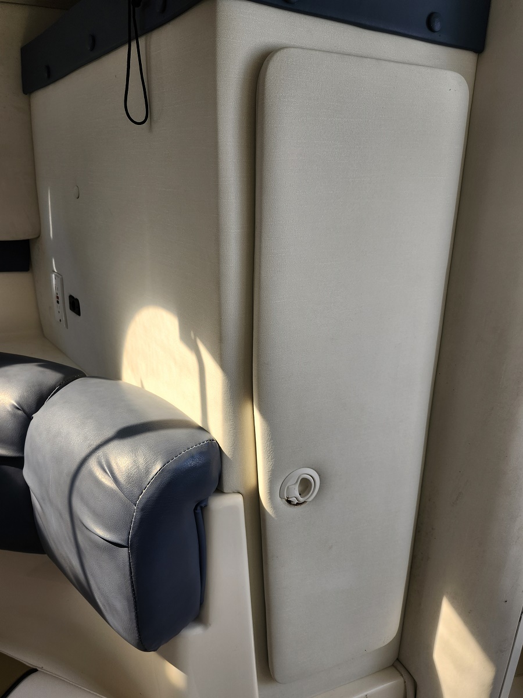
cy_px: 349
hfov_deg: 58.9
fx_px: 463
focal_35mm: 23
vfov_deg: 73.9
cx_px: 262
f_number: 1.8
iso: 40
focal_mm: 5.54
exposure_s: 1/180
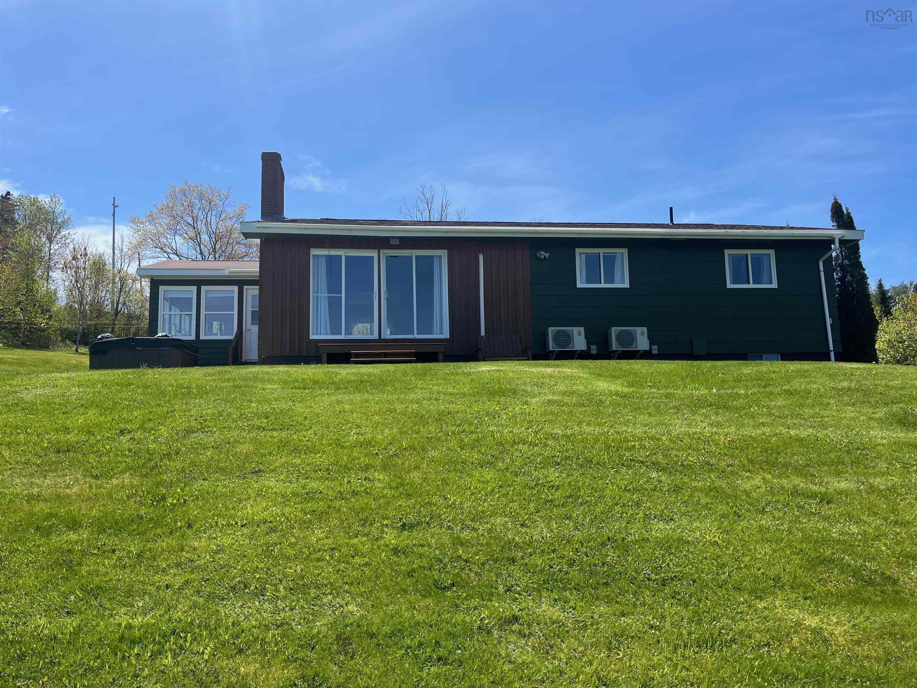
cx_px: 458
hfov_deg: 67.3
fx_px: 689
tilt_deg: +6.7
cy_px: 344
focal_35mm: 26
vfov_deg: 53.1
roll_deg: +0.7
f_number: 1.6
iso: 50
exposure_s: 1/2688
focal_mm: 5.1
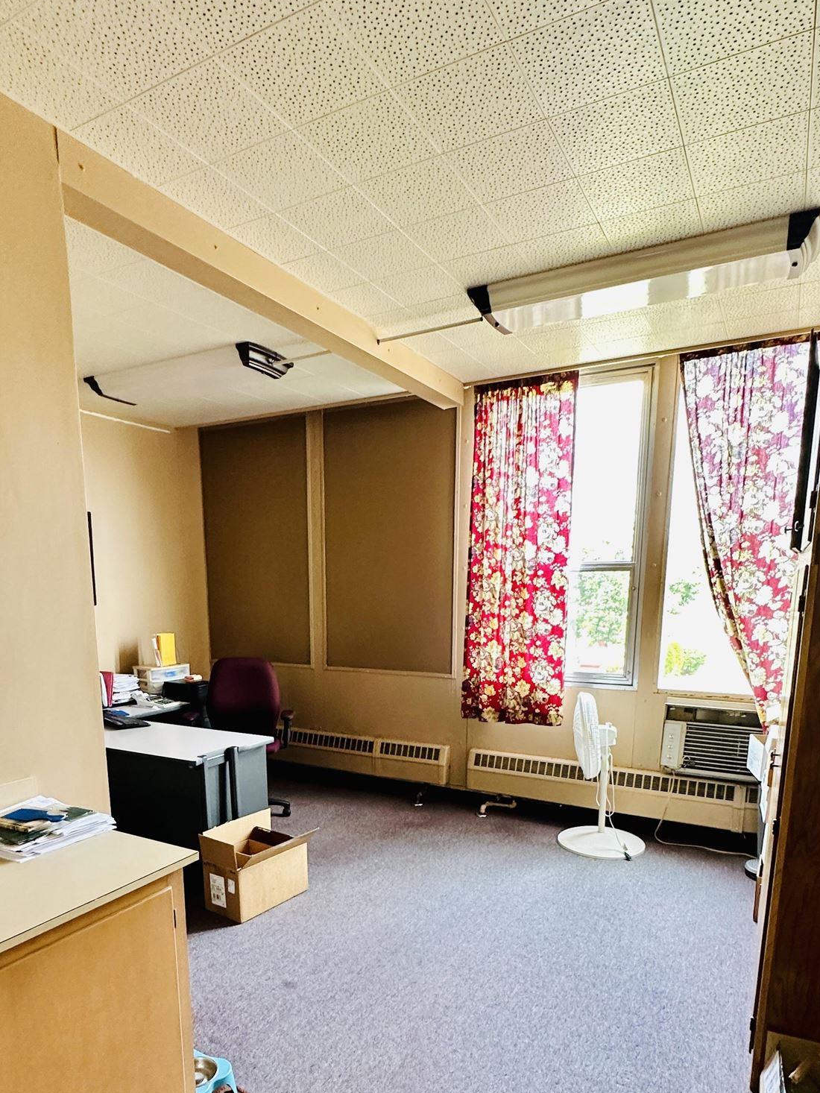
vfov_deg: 74.2
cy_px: 720
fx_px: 695
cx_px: 382
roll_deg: +0.4
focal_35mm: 22
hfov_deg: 61.0
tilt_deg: -11.3
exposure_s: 1/60
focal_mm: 2.22
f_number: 2.2
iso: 320
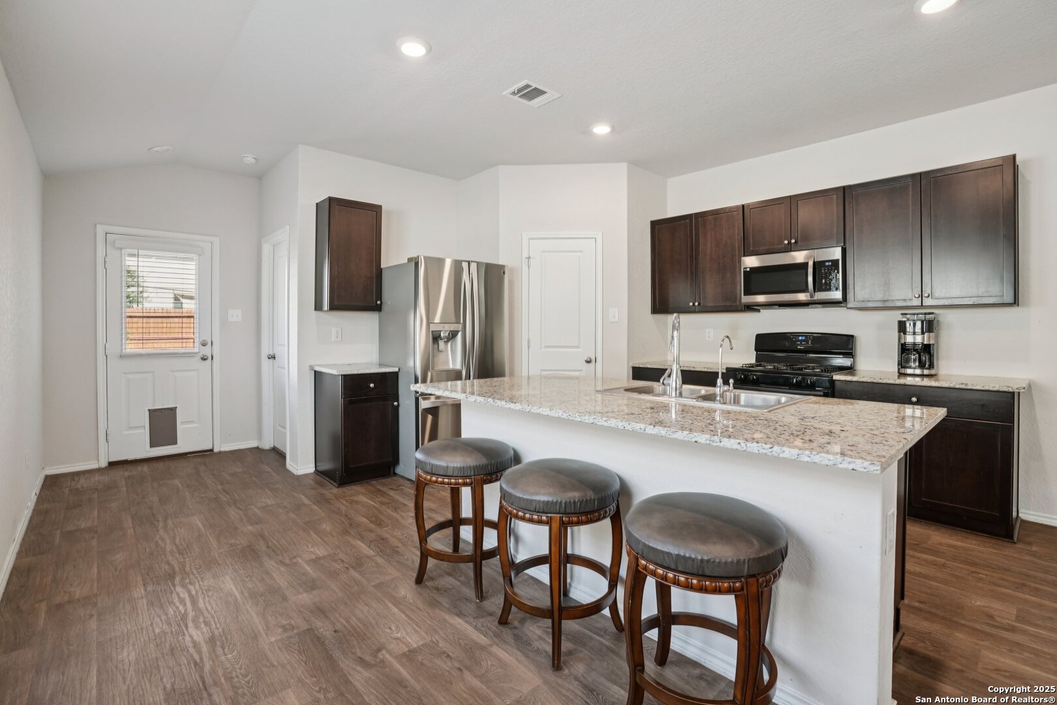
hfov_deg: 96.7
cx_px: 528
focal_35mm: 16
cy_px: 352
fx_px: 470
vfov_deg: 73.7
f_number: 8
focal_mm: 16
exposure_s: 1/10
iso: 400
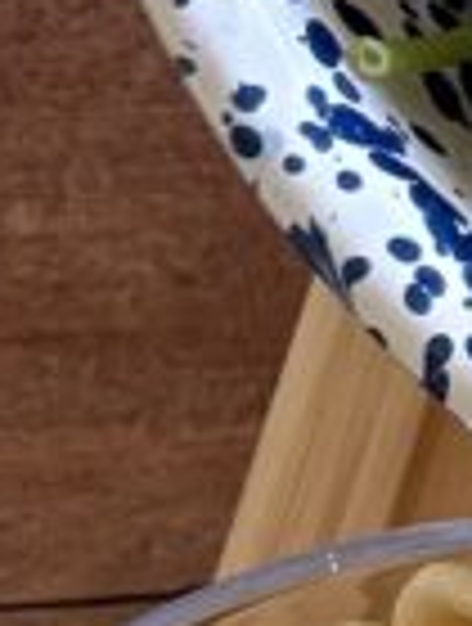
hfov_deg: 6.7
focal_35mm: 191
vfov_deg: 9.2
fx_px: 3457
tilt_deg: -87.7
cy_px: 1527
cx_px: 1677
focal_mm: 5.96
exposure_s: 1/98
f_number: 1.6
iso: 125
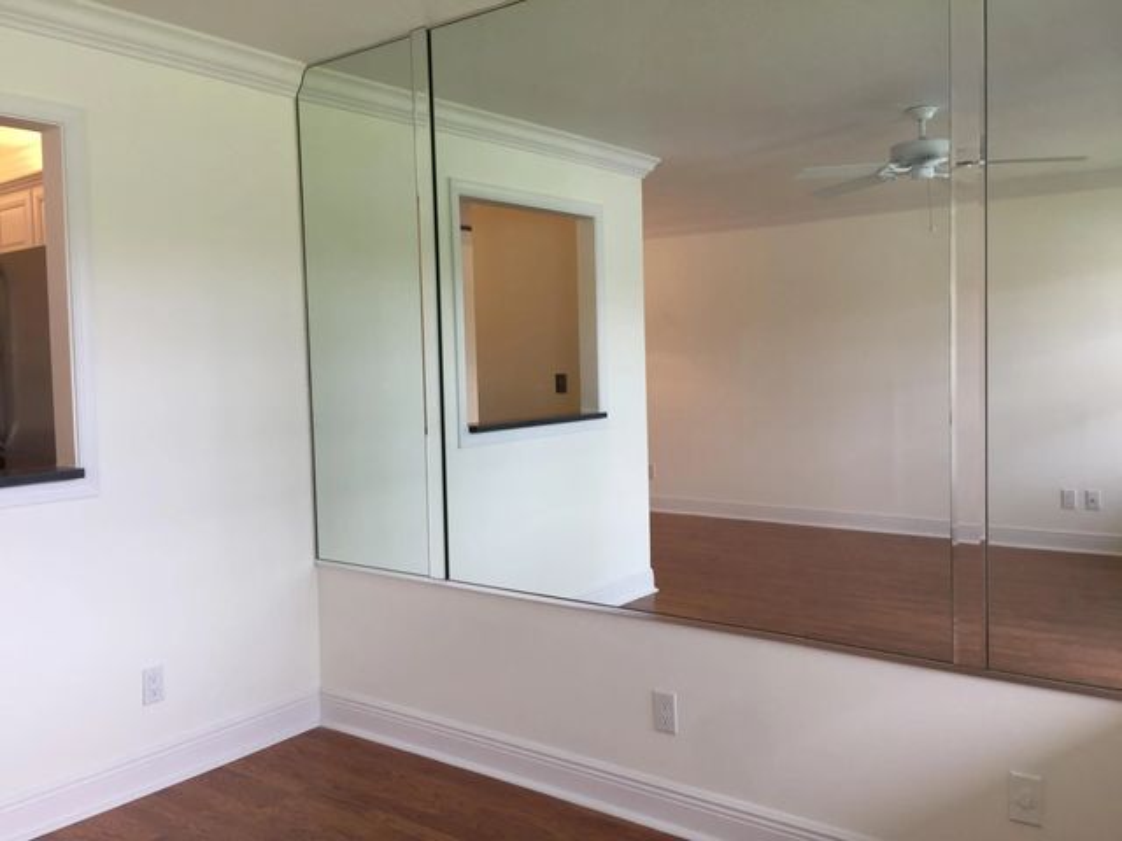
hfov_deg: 61.7
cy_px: 420
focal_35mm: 29
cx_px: 561
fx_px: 940
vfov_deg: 48.2
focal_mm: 4.15
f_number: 2.2
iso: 32
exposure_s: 1/60
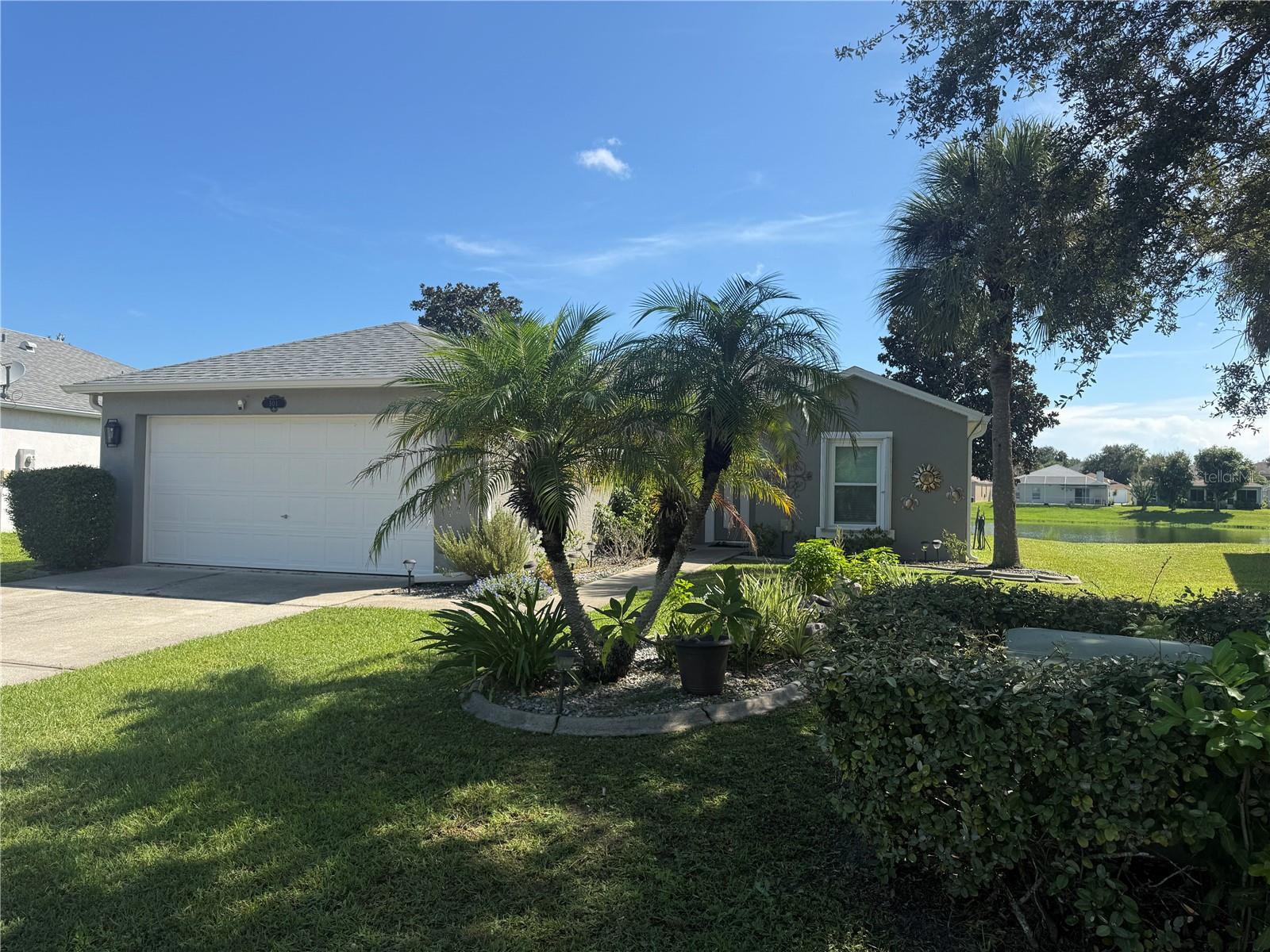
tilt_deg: +1.4
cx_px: 635
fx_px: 881
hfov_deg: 71.6
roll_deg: -0.9
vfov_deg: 56.8
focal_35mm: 24
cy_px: 476
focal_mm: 6.76
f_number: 1.78
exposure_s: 1/3145
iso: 80
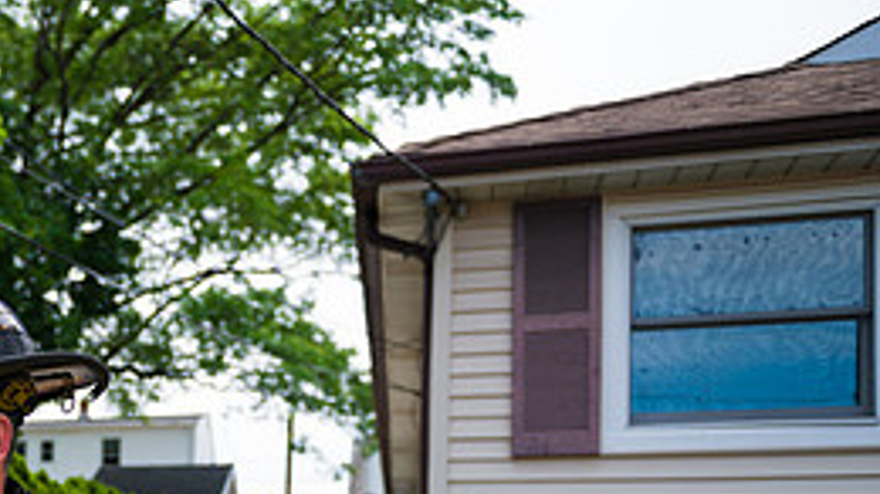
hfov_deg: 32.7
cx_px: -88
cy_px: 623
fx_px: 1306
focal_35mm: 56
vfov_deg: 19.9
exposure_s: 1/2000
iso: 200
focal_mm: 24
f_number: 3.2
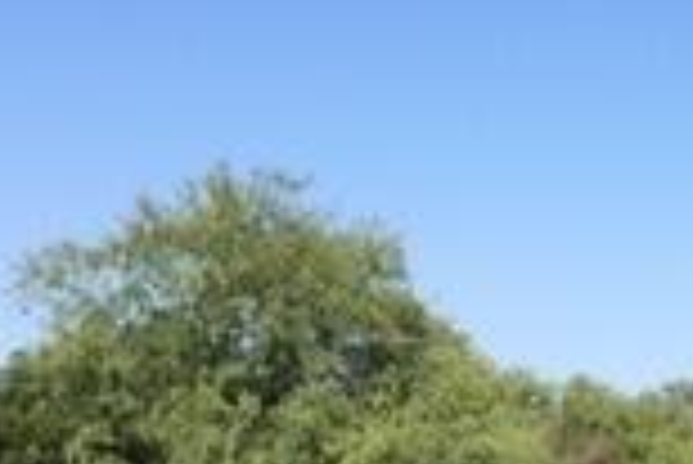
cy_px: 428
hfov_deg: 15.1
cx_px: 1071
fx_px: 2408
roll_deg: +0.0
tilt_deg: +1.7
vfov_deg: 10.9
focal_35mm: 125
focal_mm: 4.15
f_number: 2.2
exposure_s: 1/1799
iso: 32
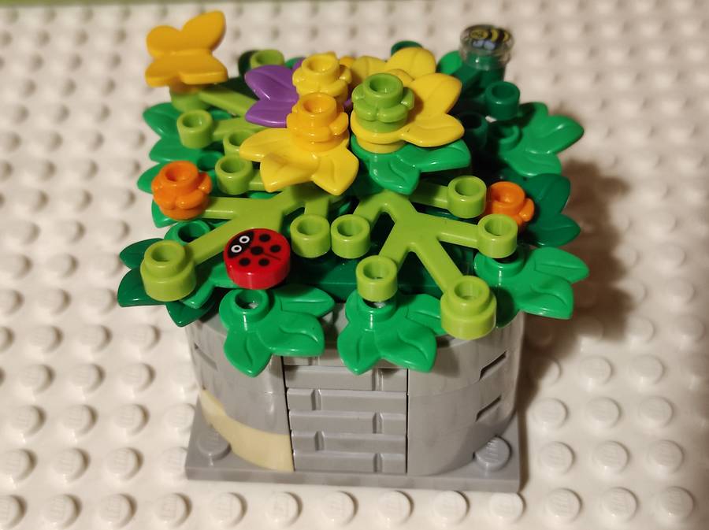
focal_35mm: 25
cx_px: 354
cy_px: 265
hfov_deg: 69.4
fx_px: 512
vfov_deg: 54.8
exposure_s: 1/33
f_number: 1.89
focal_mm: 5.43
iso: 1076
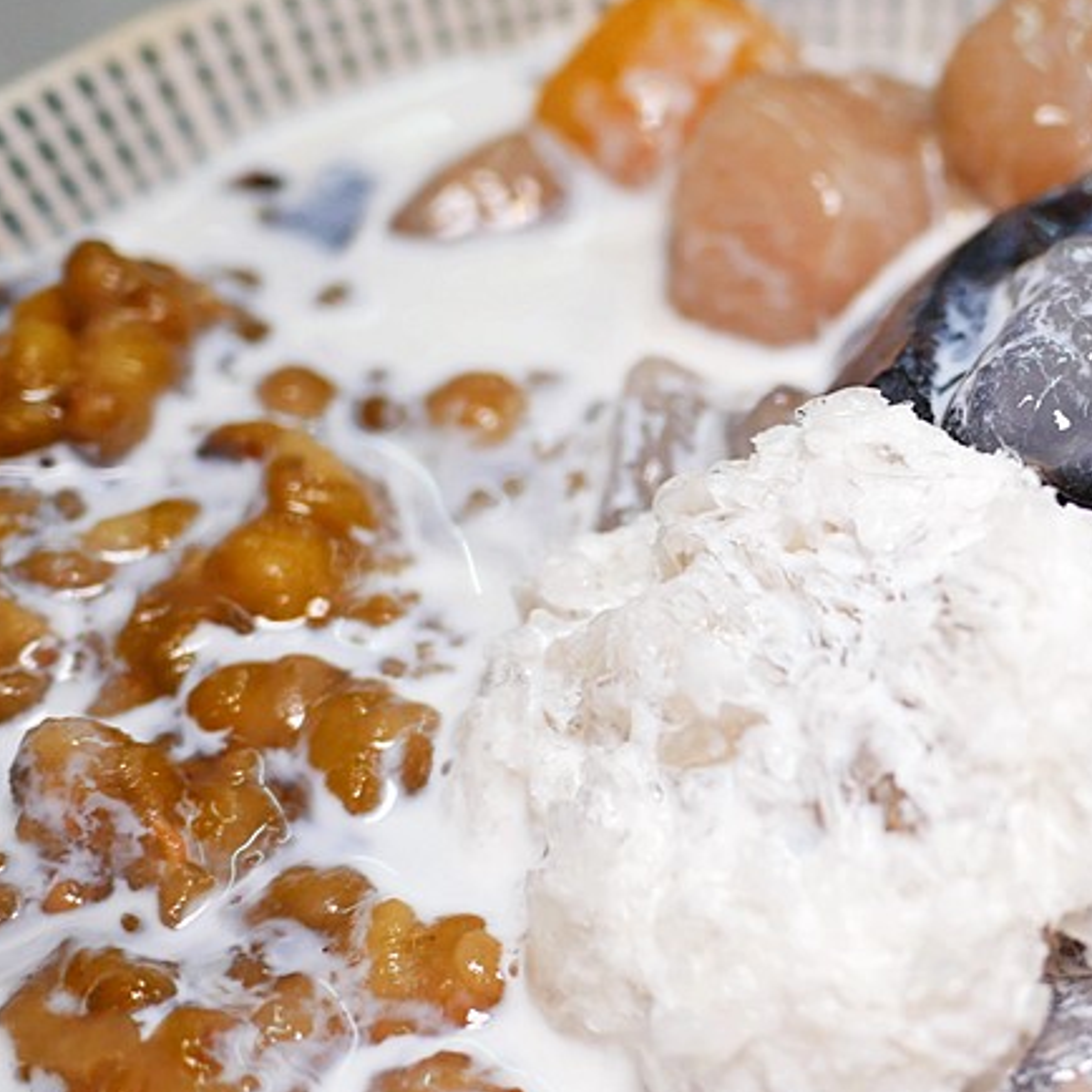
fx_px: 2034
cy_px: 605
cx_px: 1077
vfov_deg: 30.0
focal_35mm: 57
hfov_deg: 28.3
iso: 200
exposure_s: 1/160
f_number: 2.5
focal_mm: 14
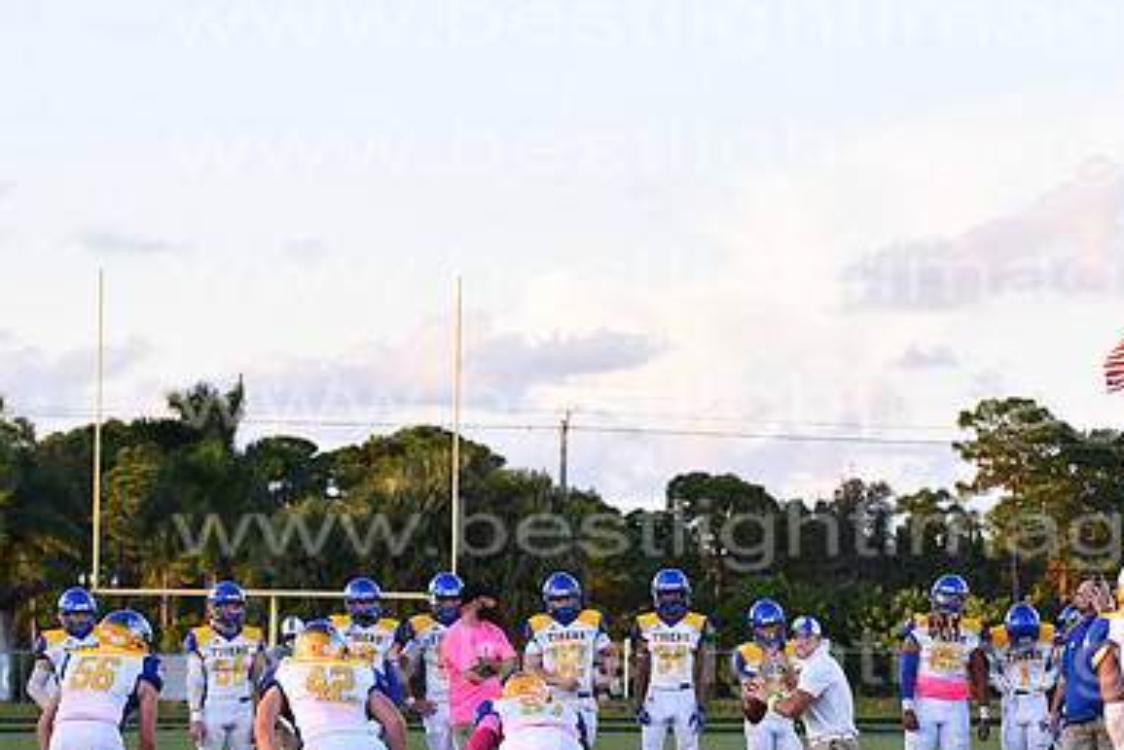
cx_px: 841
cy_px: 471
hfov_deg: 13.0
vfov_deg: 8.7
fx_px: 4935
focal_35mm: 158
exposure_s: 1/1000
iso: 640
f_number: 4
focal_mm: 70
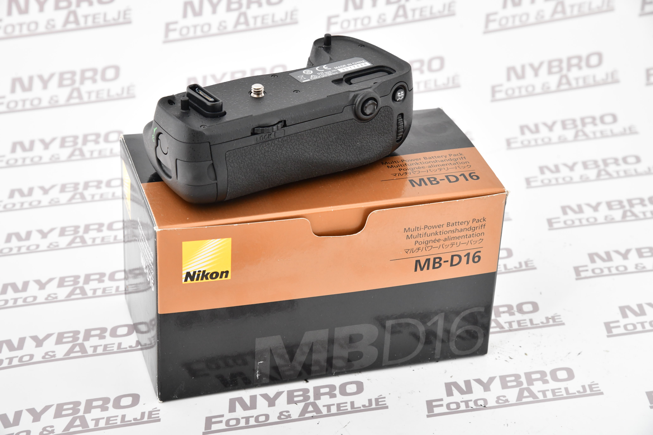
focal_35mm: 92
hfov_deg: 22.1
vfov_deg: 14.9
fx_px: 1669
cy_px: 218
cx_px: 326
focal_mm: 92
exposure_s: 1/200
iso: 2500
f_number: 11
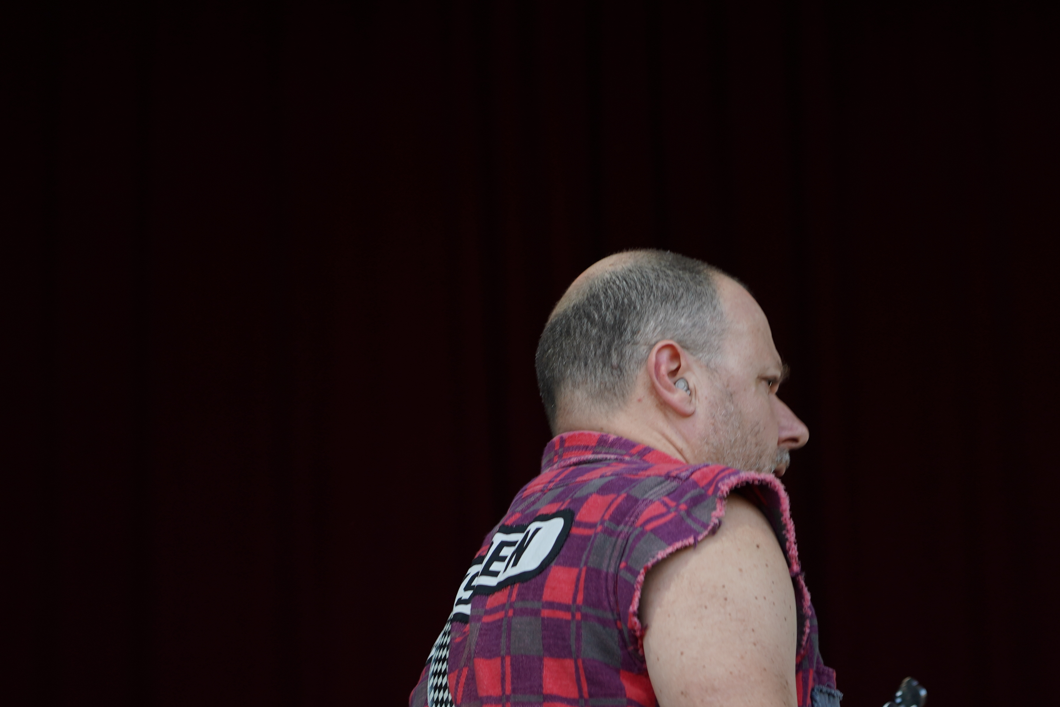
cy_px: 534
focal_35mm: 174
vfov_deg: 7.9
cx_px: 684
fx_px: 5123
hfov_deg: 11.8
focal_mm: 105
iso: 100
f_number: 4
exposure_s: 1/160
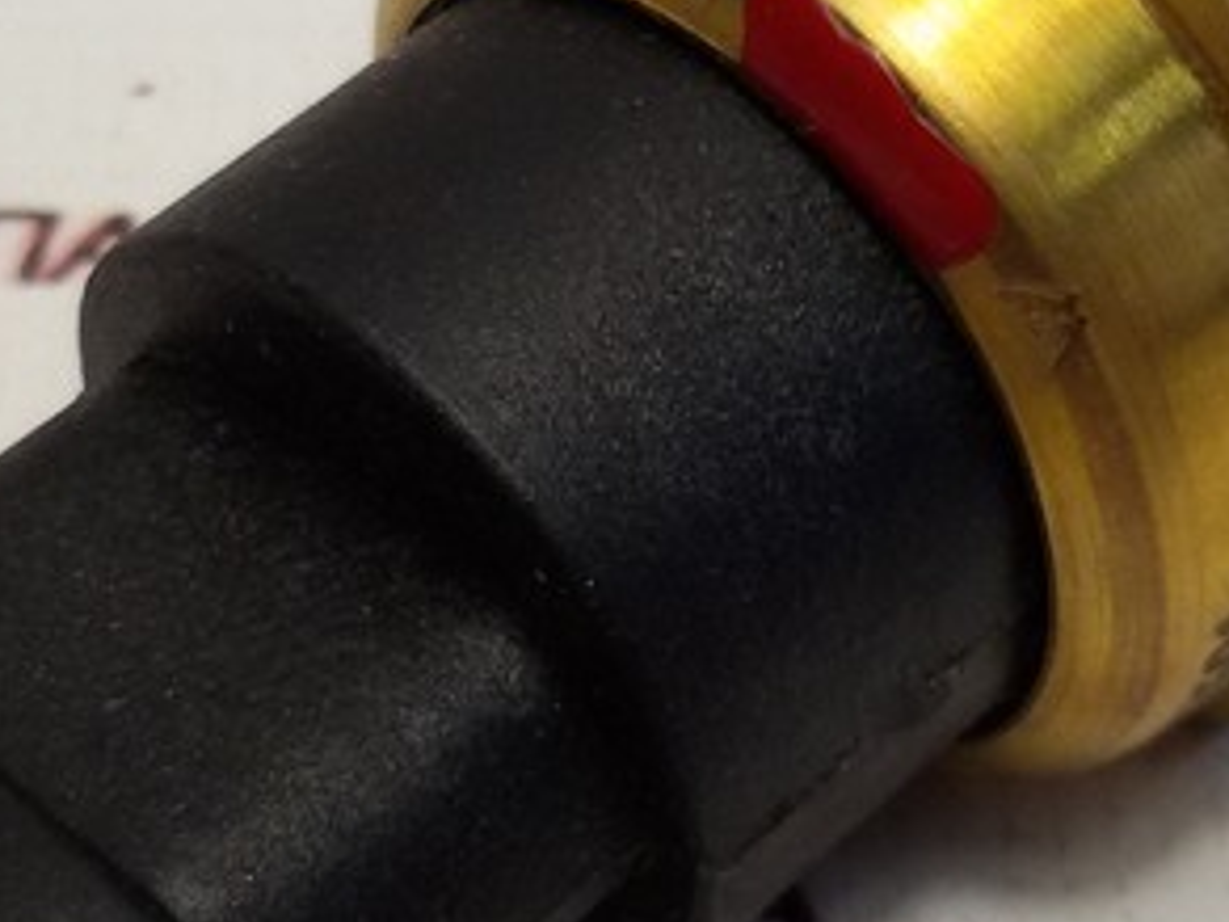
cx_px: 644
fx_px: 3763
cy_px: 463
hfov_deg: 18.5
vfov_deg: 14.0
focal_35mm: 106
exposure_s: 1/100
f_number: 2.4
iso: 64
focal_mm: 2.93
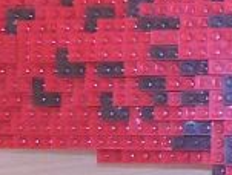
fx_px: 1727
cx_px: 355
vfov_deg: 5.8
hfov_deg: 7.5
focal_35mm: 257
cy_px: 15
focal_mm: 6.3
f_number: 2.8
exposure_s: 1/3
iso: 140
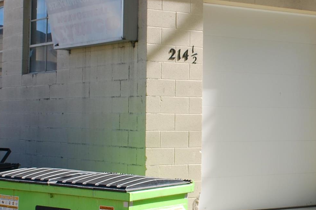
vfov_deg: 16.0
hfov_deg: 23.7
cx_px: 226
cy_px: 71
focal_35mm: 85
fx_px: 746
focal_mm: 18
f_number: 7.1
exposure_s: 1/200
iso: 100
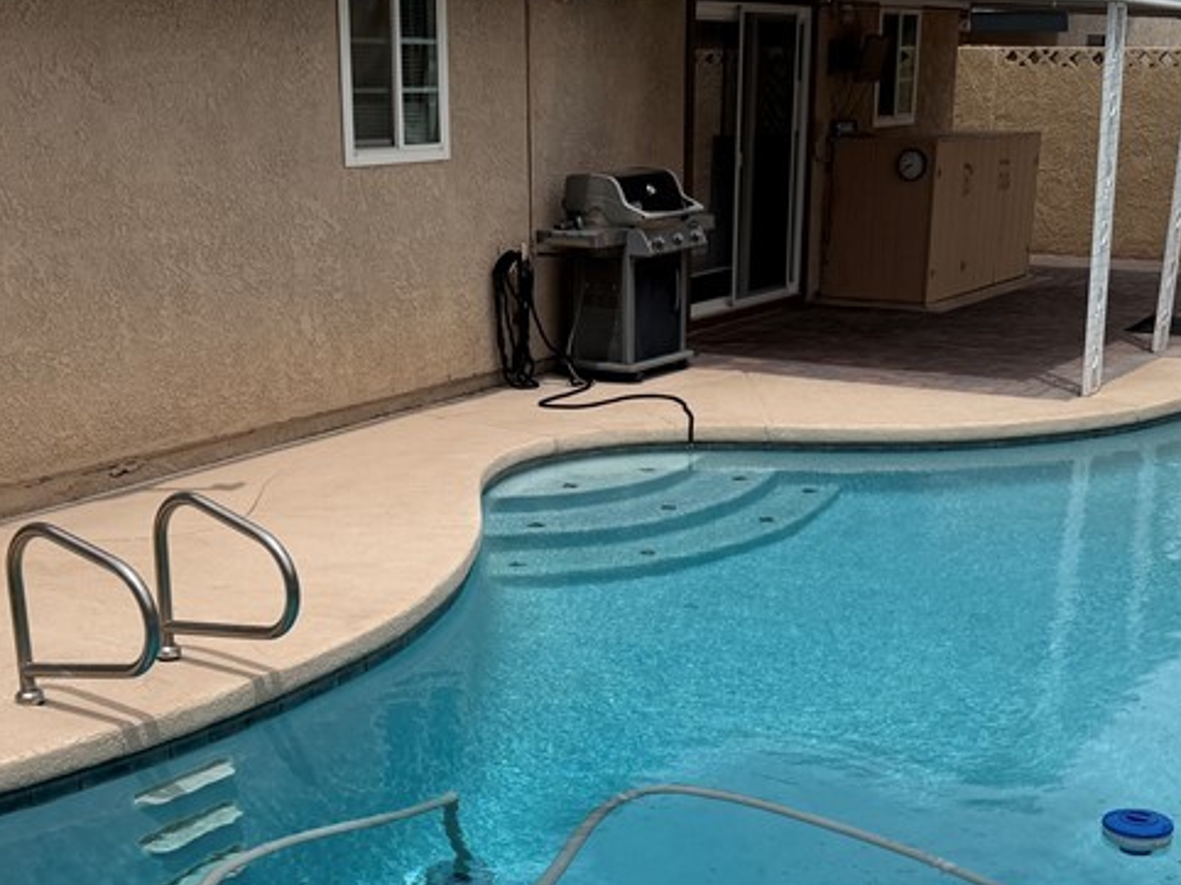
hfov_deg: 37.5
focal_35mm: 51
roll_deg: +0.4
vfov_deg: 27.9
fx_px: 1739
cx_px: 605
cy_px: 711
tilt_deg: -19.3
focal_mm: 6.76
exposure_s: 1/9091
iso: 80
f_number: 1.78
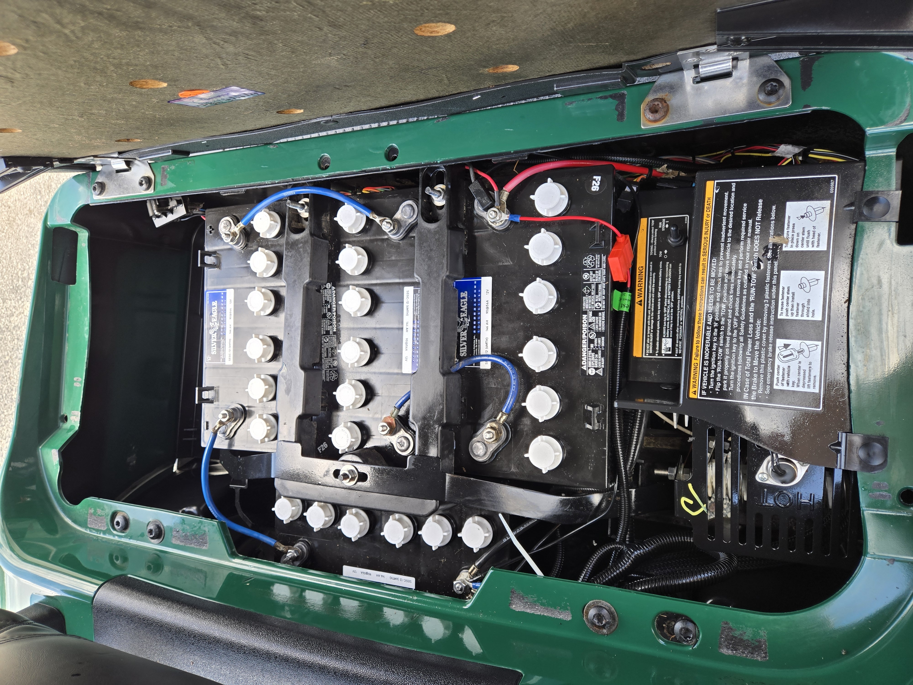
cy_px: 342
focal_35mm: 23
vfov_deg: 58.9
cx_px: 456
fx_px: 607
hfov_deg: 73.9
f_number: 1.8
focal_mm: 5.4
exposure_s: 1/180
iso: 32
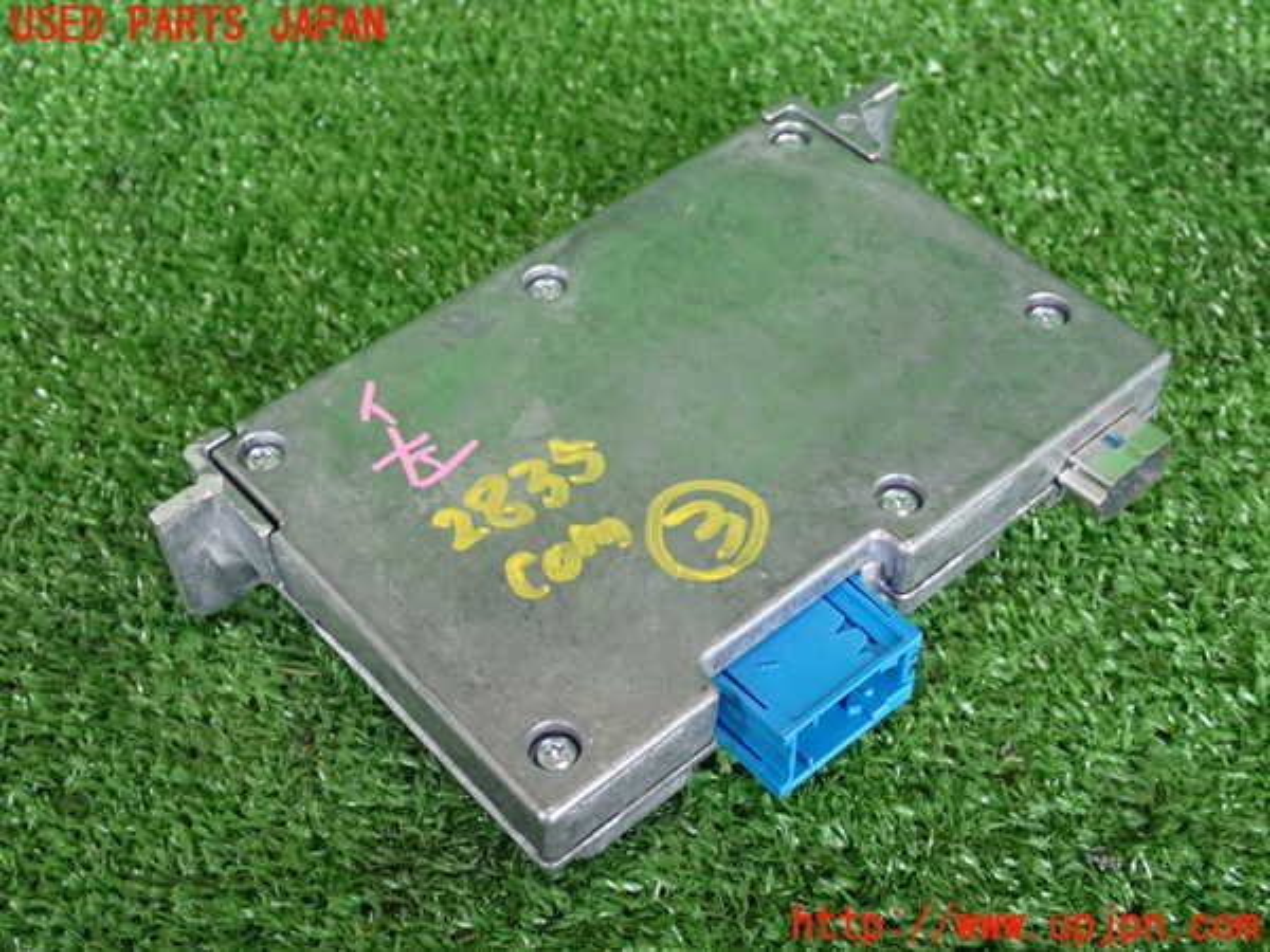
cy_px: 476
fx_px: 1834
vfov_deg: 29.1
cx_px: 635
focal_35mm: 50
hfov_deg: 38.2
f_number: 3.2
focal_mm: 9.01
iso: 400
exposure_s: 1/50
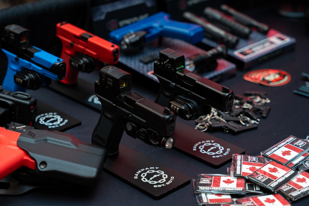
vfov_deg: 17.9
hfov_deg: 26.6
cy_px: 112
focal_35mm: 76
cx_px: 154
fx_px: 654
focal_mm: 70
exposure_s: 1/200
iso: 500
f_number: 2.8
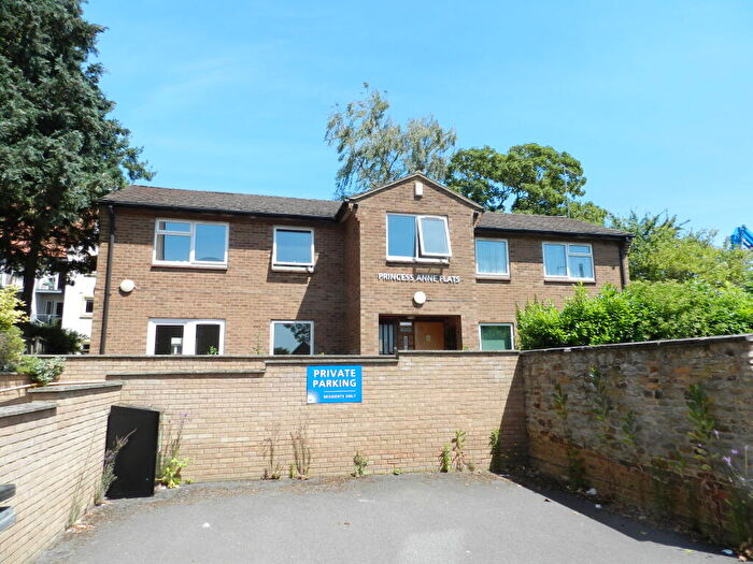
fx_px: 500
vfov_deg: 58.9
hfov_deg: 73.9
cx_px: 376
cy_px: 282
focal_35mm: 23
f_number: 3.4
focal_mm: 4
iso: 160
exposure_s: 1/800
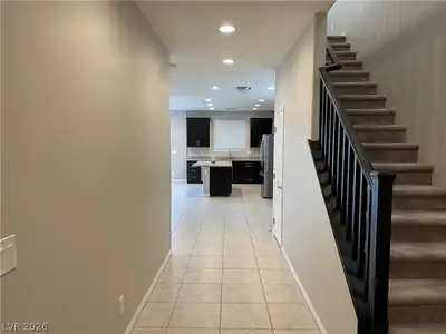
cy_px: 167
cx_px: 223
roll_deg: +0.2
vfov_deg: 53.1
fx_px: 335
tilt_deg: -5.2
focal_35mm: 26
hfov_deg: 67.3
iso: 125
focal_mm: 5.1
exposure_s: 1/60
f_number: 1.6
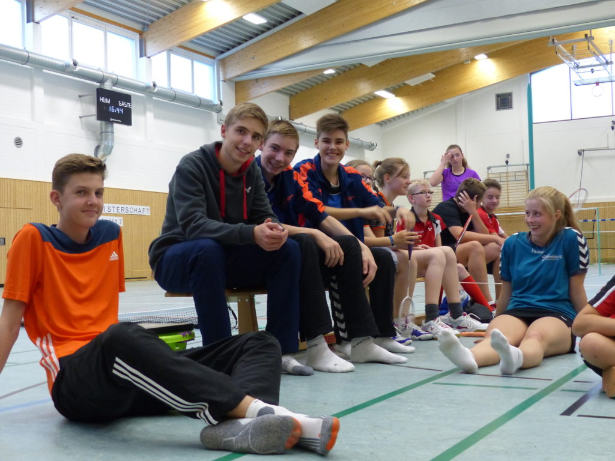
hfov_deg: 42.1
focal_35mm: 45
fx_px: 799
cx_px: 308
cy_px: 230
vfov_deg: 32.2
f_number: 2.8
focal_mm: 8.1
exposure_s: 1/60
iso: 400
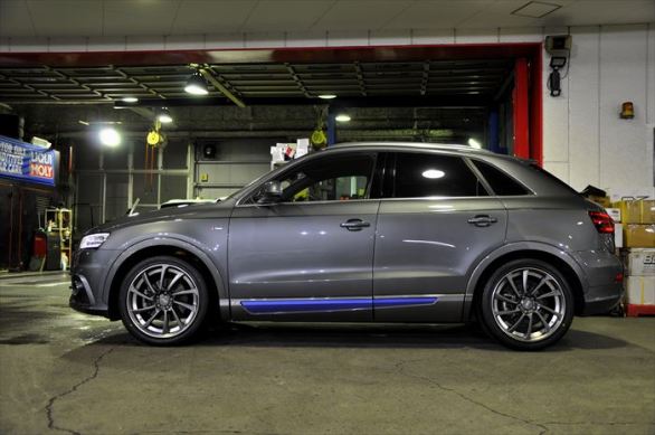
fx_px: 654
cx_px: 328
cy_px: 218
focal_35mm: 36
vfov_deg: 36.8
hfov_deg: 53.2
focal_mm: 24
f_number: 4.5
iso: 400
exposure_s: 1/20
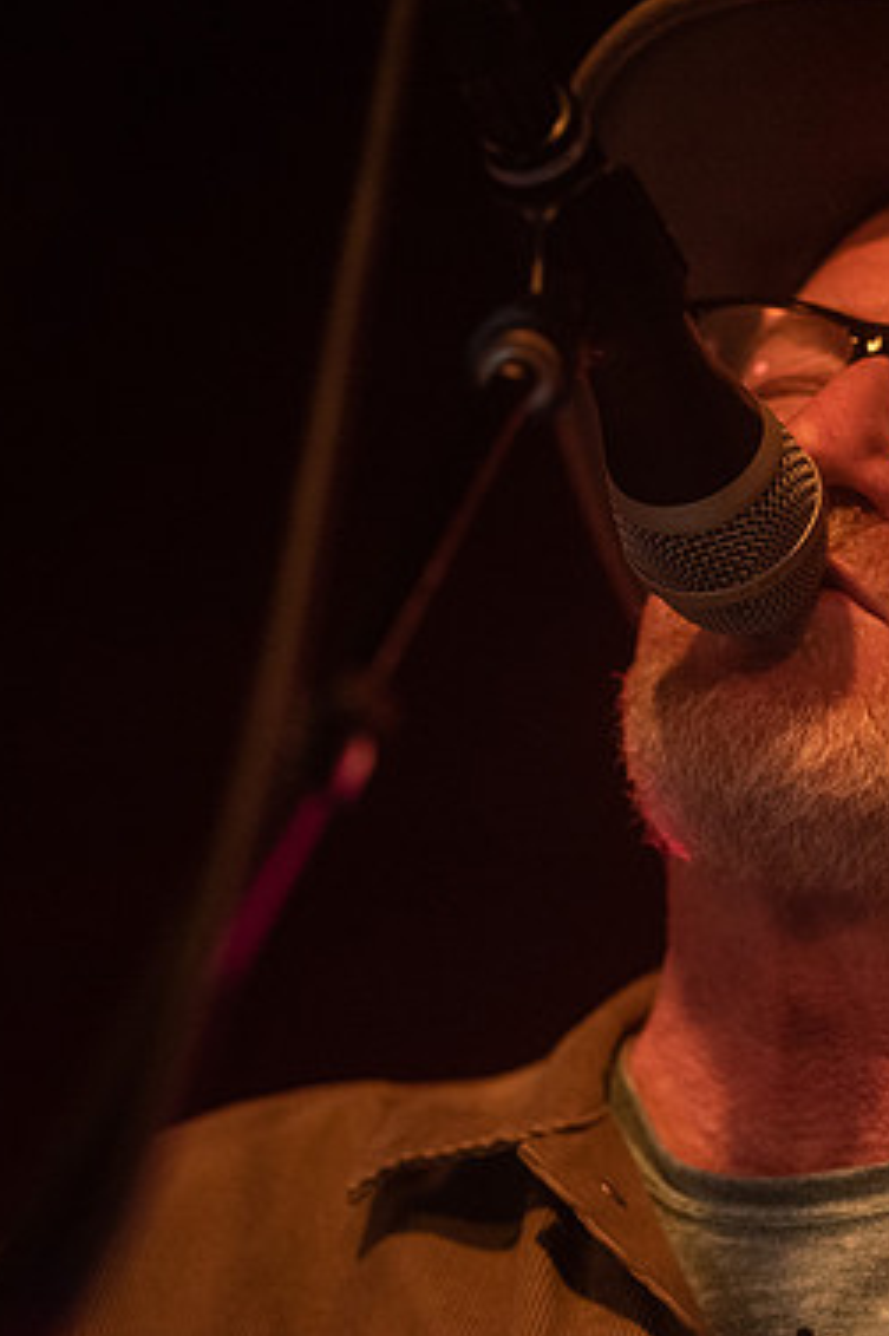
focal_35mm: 154
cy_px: 668
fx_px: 5709
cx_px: 832
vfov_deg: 13.3
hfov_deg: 8.9
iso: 2500
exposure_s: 1/80
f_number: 3.2
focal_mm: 100
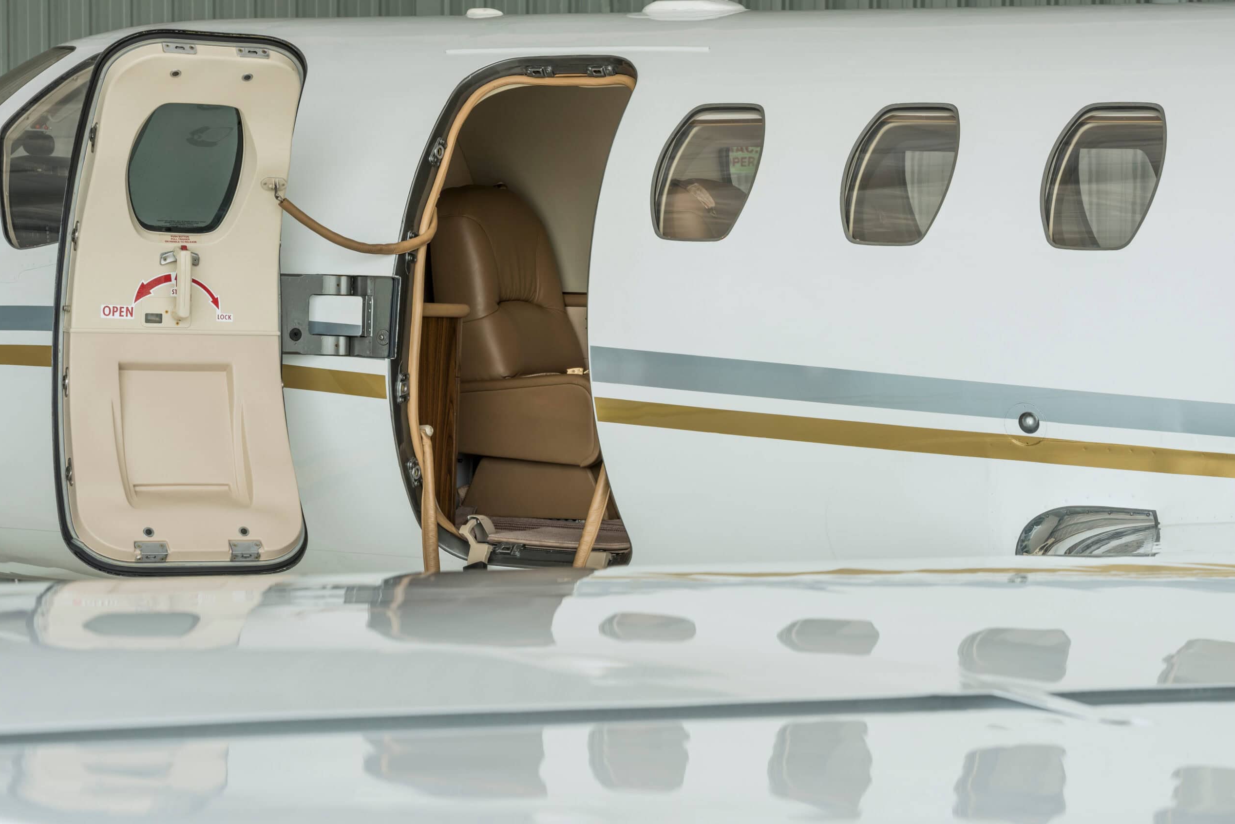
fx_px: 3534
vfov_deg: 13.3
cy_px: 415
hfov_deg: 19.8
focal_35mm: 103
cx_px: 618
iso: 100
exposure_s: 1/25
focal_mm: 102
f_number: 11
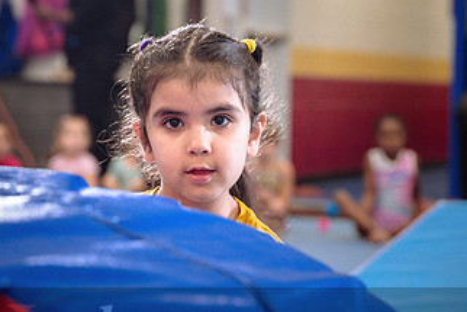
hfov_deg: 14.5
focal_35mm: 141
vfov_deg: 9.7
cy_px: 103
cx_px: 345
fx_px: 1830
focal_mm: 70
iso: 800
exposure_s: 1/160
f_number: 3.5
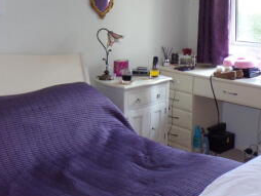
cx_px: 142
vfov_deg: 26.0
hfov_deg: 34.9
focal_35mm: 55
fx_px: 415
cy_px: 33
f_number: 3
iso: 120
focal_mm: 4.3
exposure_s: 1/34
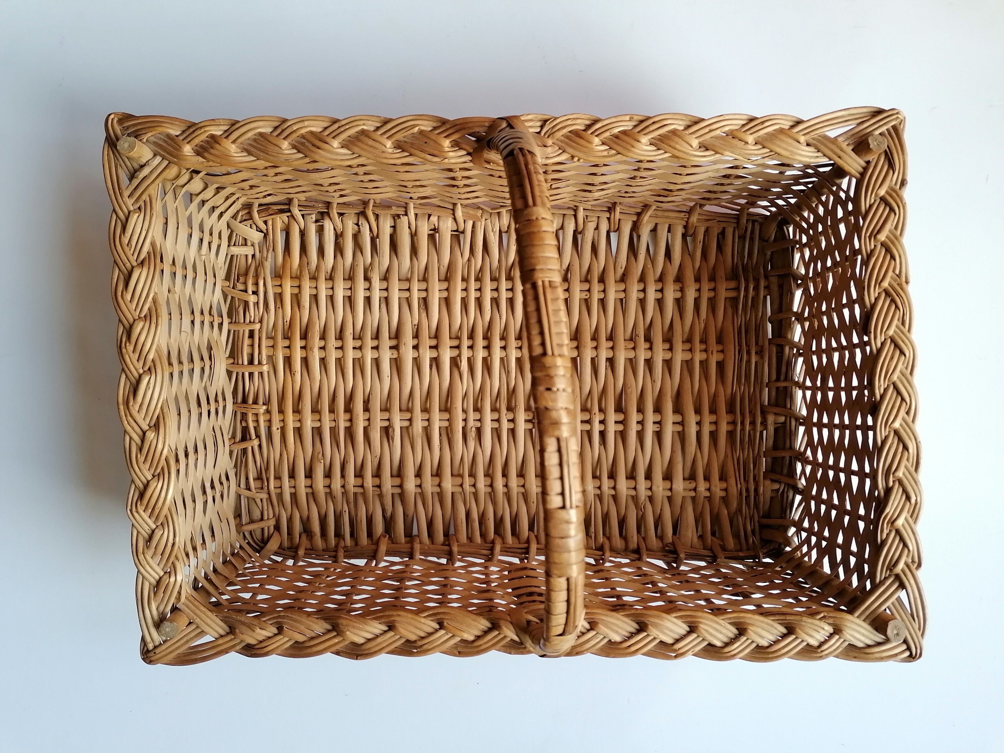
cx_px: 502
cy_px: 376
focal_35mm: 27
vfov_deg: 51.4
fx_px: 783
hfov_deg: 65.3
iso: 125
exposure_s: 1/100
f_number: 1.8
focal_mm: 4.75
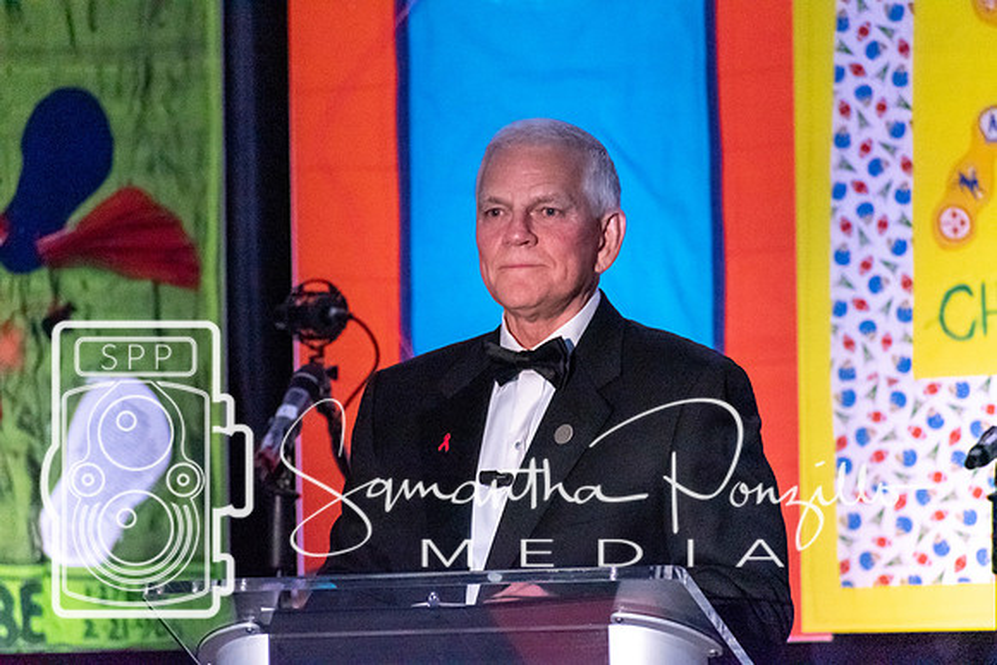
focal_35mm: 451
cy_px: 332
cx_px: 498
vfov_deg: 3.0
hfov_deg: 4.6
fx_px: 12495
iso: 12800
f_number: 6.3
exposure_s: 1/160
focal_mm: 300
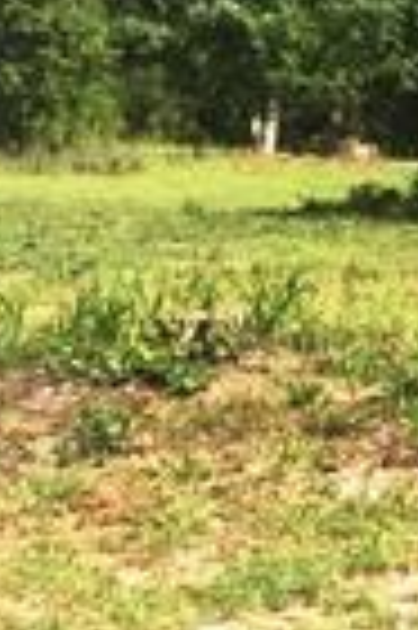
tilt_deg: -5.4
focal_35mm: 138
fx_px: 2409
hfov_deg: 8.1
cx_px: 1366
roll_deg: -0.9
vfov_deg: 14.8
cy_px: 135
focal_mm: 4.15
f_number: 2.2
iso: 32
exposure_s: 1/1099
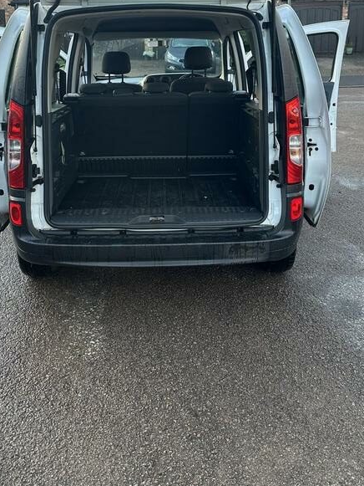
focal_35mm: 37
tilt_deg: -9.8
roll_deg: +1.1
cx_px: 165
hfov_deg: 38.6
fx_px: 519
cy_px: 124
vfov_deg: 48.3
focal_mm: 6.86
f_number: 1.78
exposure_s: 1/179
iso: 64
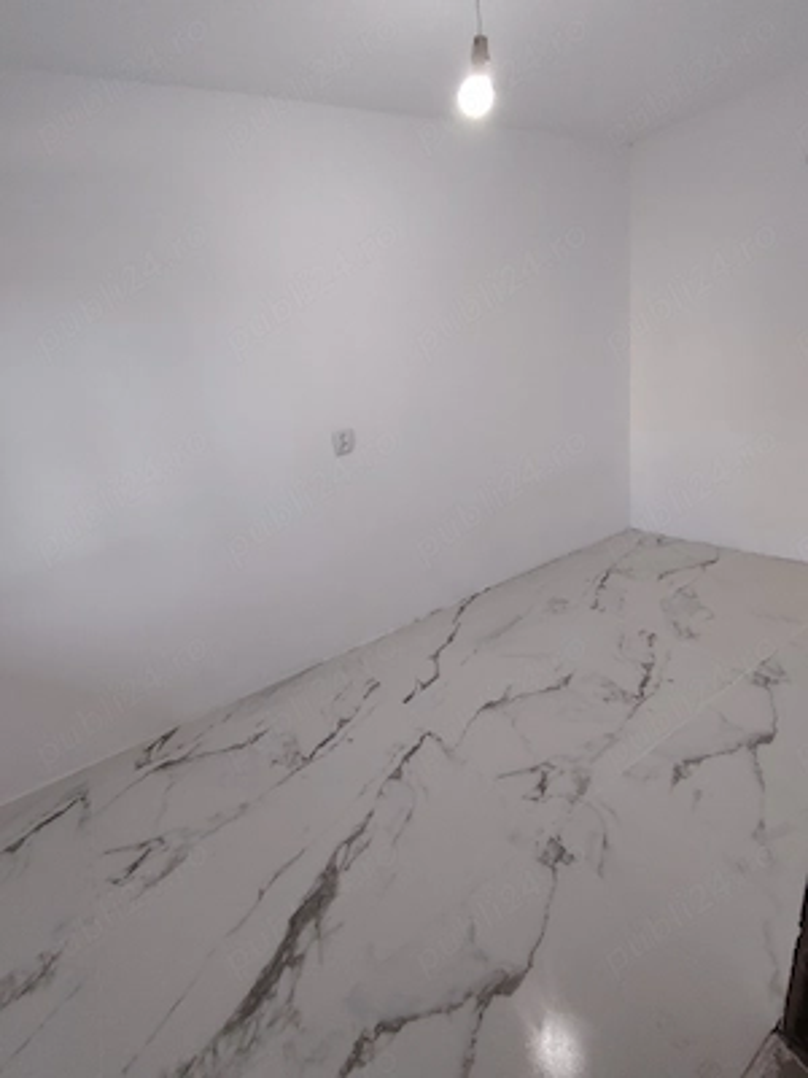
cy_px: 539
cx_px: 404
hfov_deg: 74.7
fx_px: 529
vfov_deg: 91.0
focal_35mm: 17
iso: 296
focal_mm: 1.42
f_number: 2.2
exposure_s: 1/100
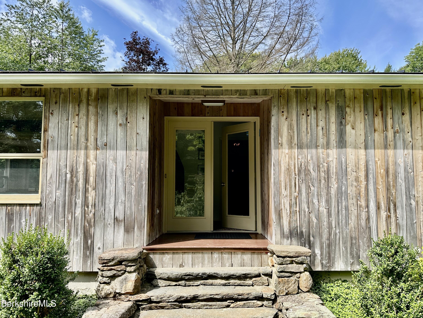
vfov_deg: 56.8
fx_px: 293
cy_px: 159
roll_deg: -0.7
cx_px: 212
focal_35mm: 24
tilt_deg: +4.4
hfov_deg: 71.6
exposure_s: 1/1587
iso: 80
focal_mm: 6.86
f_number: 1.78
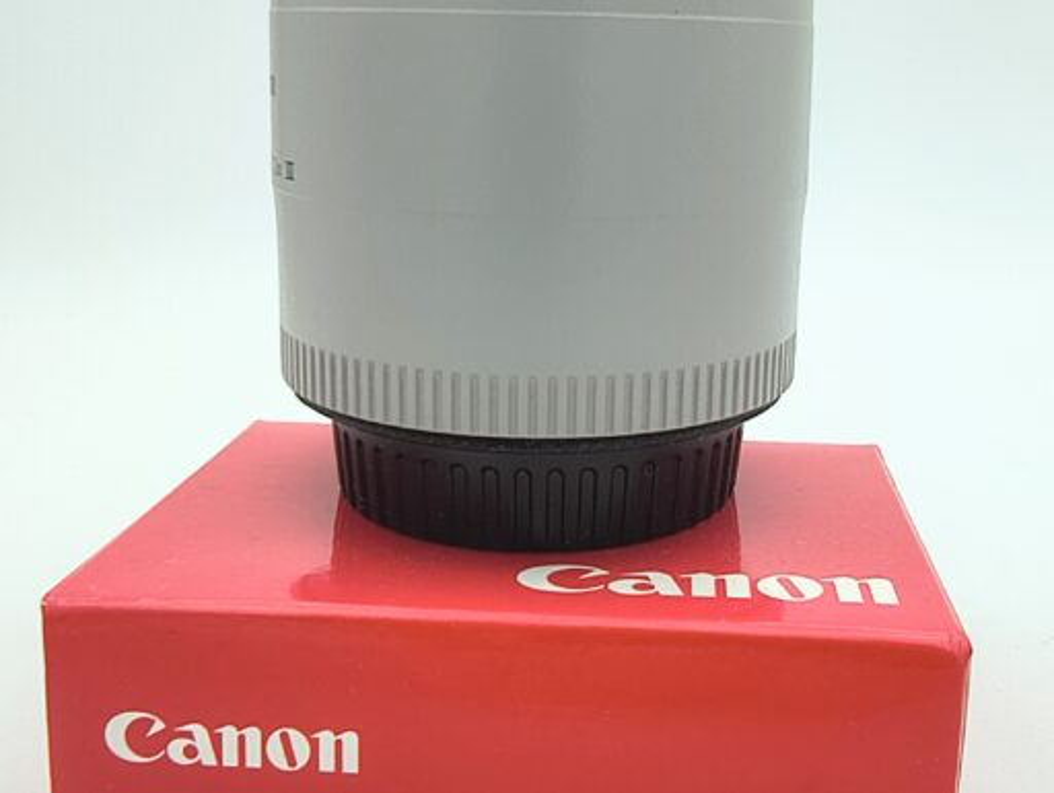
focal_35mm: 24
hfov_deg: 71.5
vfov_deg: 56.9
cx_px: 527
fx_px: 731
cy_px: 396
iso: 102
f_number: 2
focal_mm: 1.83
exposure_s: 1/100
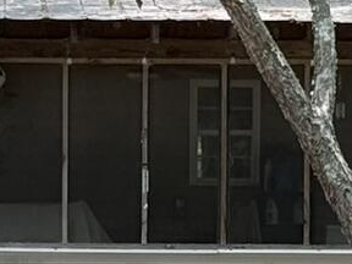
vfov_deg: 4.3
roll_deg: -0.1
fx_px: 3468
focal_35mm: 341
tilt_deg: +0.9
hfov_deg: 5.8
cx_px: 175
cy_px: 314
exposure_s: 1/452
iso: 64
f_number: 1.78
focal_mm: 6.76
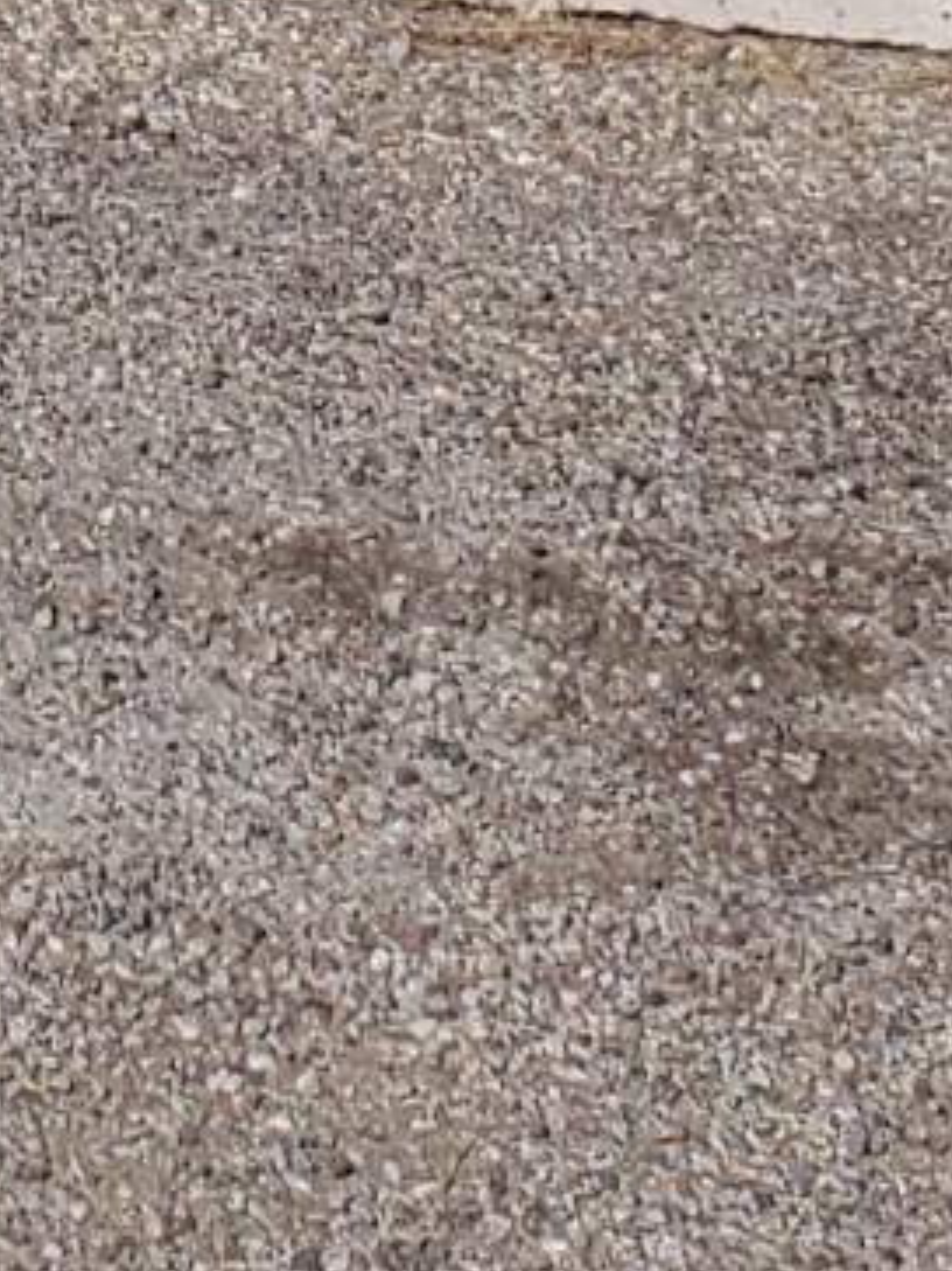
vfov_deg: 8.1
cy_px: -2321
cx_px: -620
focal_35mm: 215
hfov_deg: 6.8
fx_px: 7888
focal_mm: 4.3
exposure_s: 1/2698
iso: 50
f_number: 2.4
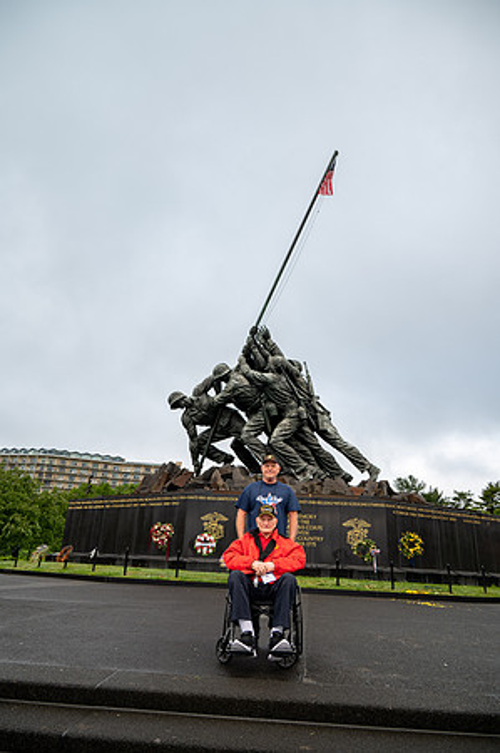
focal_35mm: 24
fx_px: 501
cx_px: 250
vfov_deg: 73.8
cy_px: 376
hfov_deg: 53.0
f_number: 6.3
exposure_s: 1/100
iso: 180
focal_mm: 24
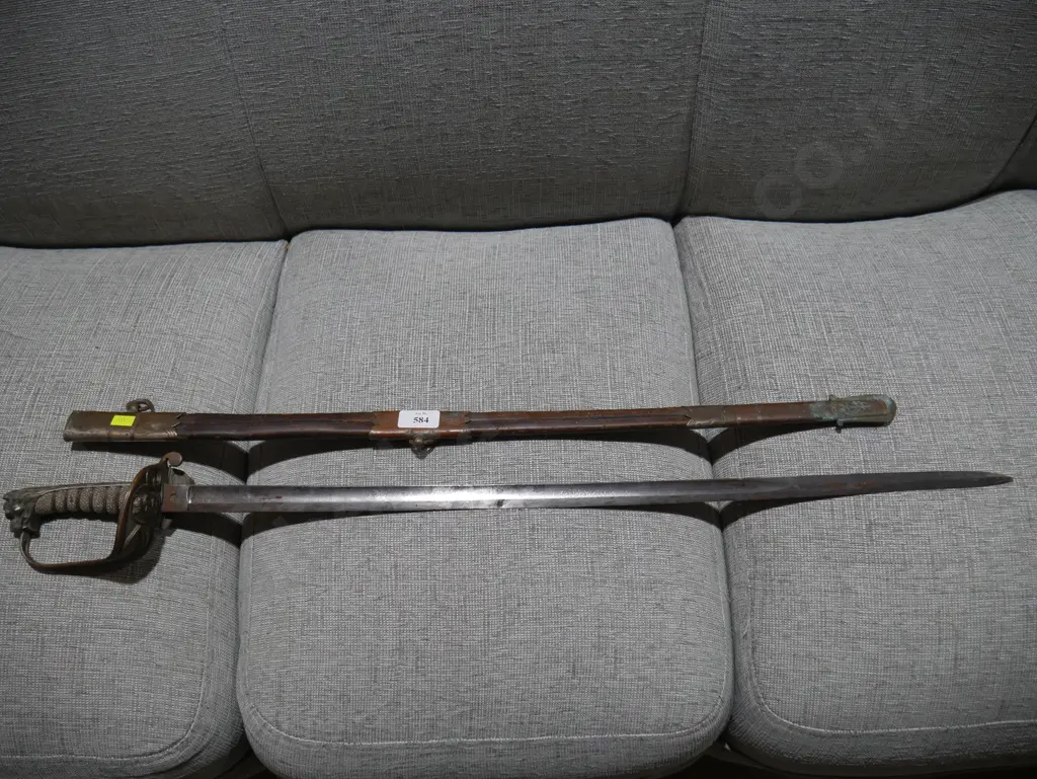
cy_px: 390
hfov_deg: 63.4
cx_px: 518
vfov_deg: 49.8
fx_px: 839
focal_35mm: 28
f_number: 3.5
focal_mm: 14
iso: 200
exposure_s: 1/100
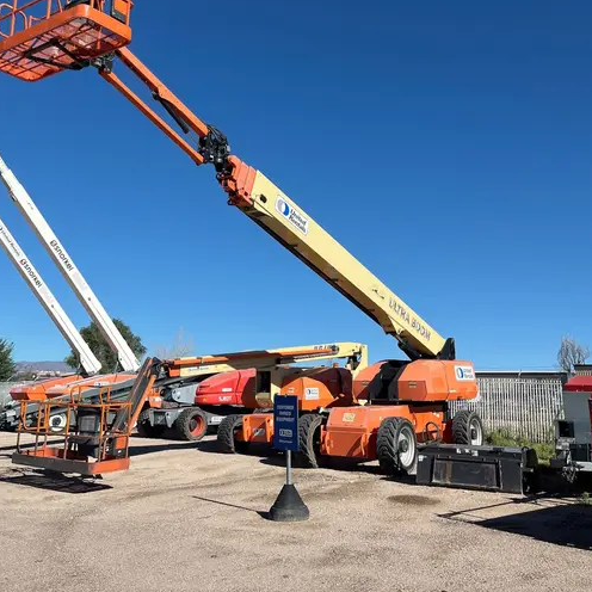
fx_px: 658
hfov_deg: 48.4
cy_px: 186
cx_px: 288
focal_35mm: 34
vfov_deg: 47.5
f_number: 1.6
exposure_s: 1/3876
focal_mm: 5.1
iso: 50
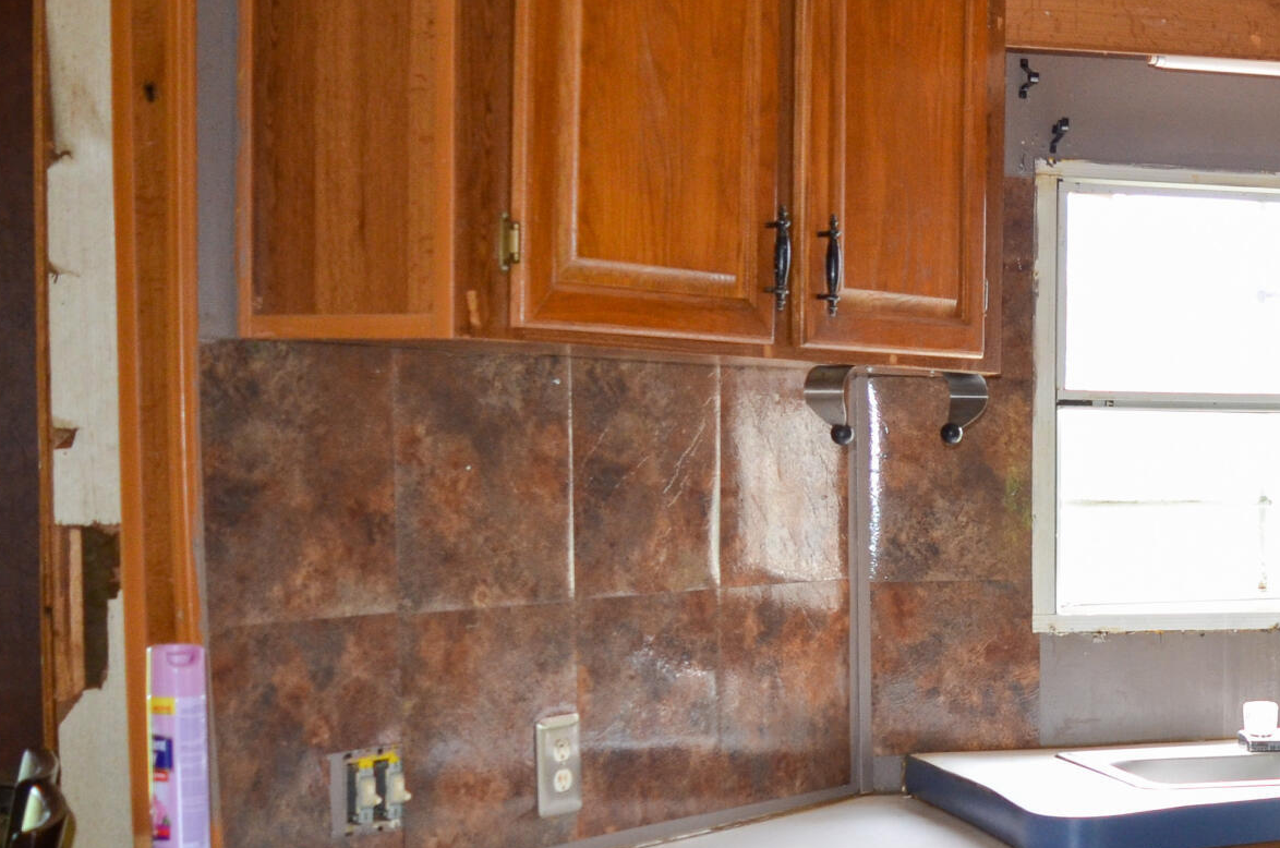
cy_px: 575
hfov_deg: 26.6
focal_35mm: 69
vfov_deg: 19.6
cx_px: 1462
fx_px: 2449
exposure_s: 1/60
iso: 450
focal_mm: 18
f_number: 3.5
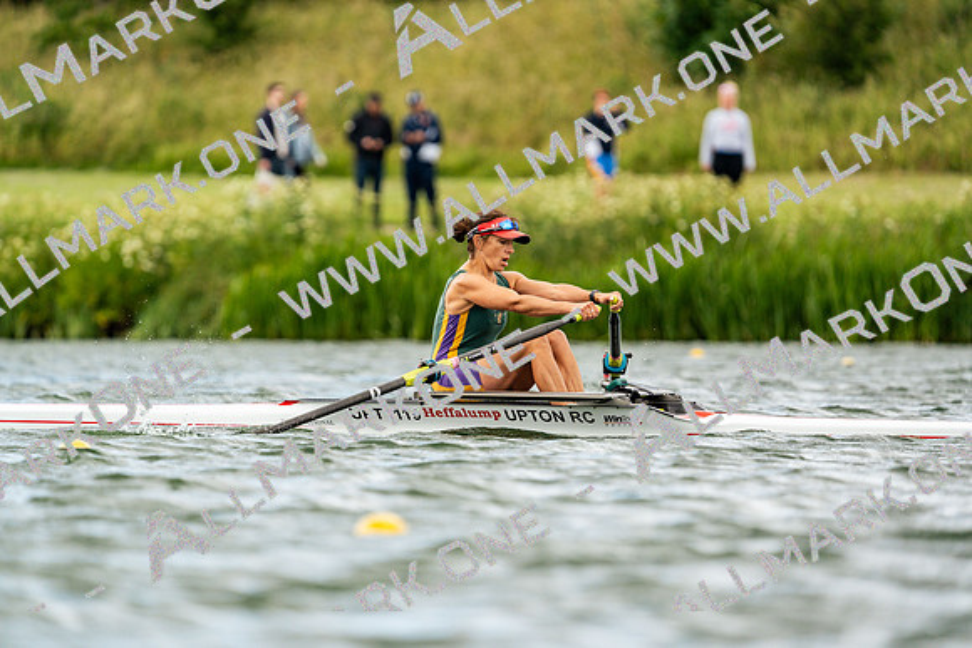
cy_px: 324
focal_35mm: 500
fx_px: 13503
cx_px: 486
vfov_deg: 2.8
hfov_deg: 4.1
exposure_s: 1/2000
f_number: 6.3
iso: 640
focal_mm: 500
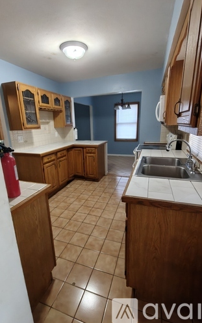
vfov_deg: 97.8
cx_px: 95
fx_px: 141
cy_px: 162
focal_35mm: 16
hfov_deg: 71.2
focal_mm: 2.3
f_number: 2
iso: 2000
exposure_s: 1/120
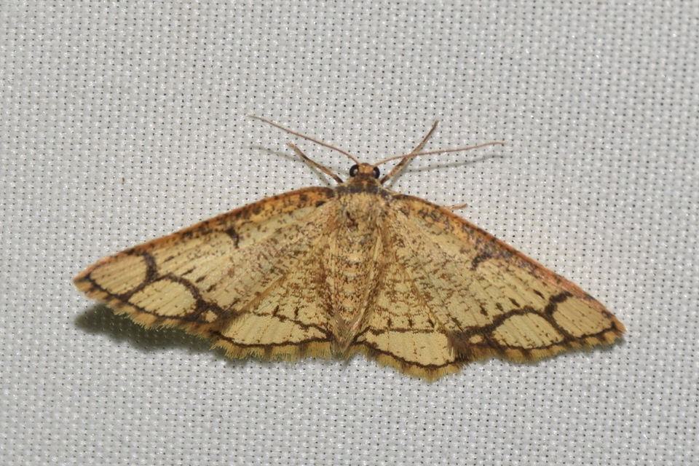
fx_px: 4077
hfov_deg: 9.8
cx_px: 350
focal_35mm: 210
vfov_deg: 6.5
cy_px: 233
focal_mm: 140
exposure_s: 1/160
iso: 125
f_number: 10
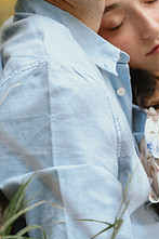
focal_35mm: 173
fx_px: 1148
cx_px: 50
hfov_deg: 7.9
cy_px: 28
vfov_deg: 11.8
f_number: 2.8
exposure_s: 1/250
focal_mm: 85
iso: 400
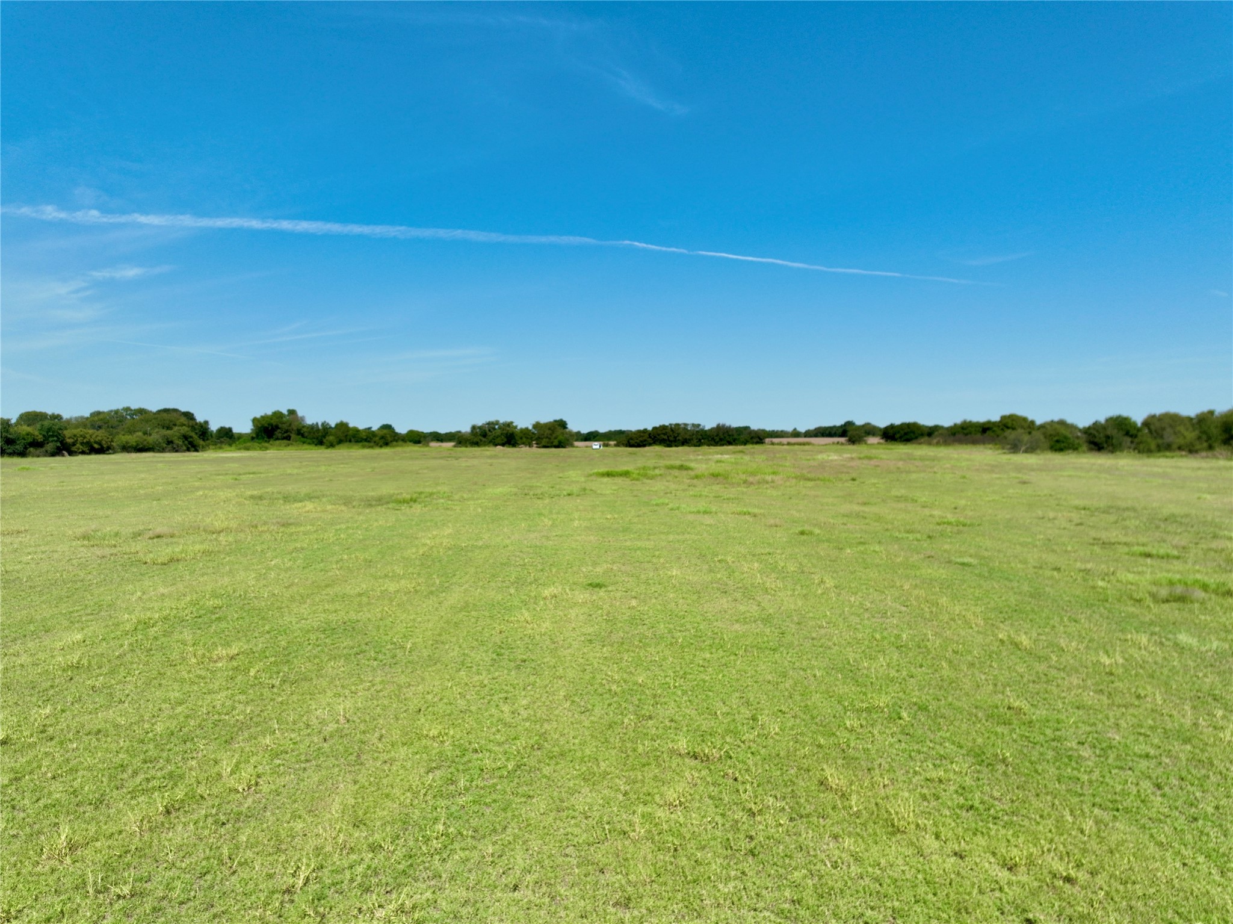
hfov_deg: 71.6
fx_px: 855
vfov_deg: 56.8
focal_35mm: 24
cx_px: 616
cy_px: 462
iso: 110
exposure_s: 1/1600
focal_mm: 12.29
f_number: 2.8
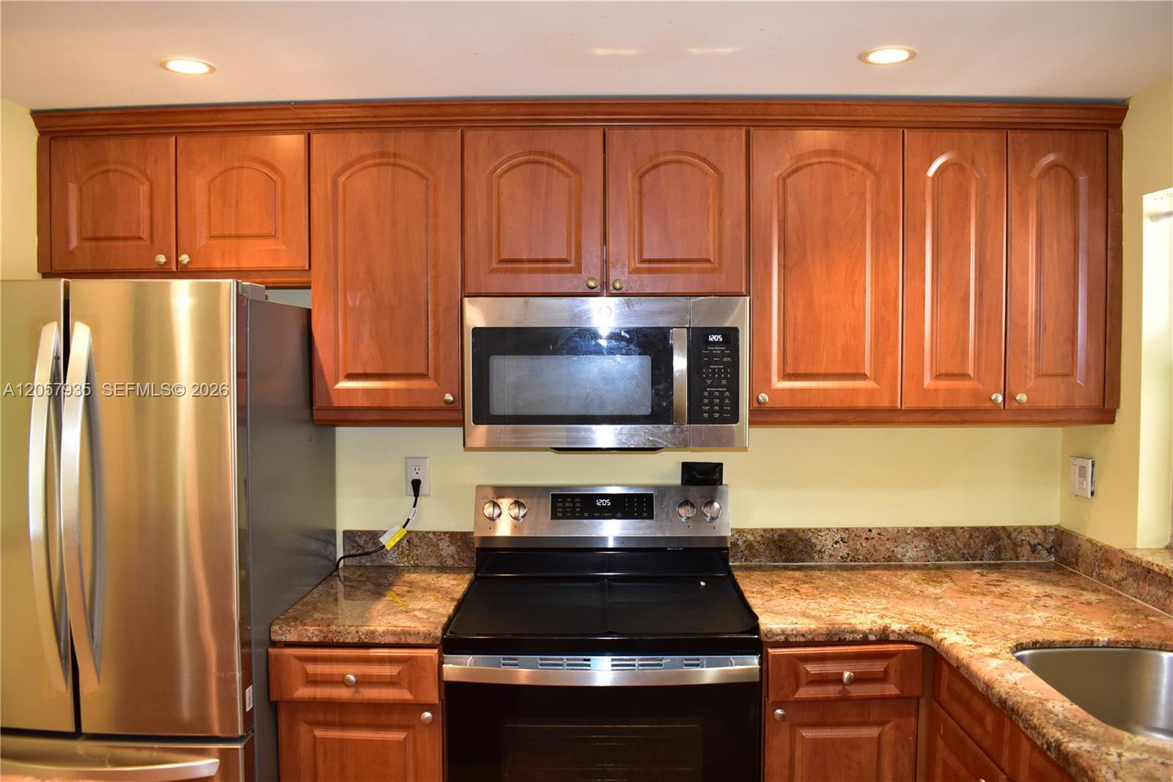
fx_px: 880
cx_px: 586
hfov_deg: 67.4
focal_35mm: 27
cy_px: 391
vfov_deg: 47.9
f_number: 5
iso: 1600
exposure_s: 1/60
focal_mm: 18
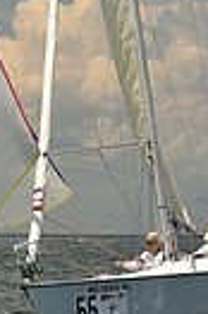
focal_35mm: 310
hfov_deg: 4.4
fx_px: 2694
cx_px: 142
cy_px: -12
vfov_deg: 6.6
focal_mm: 70
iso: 320
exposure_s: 1/1250
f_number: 5.6
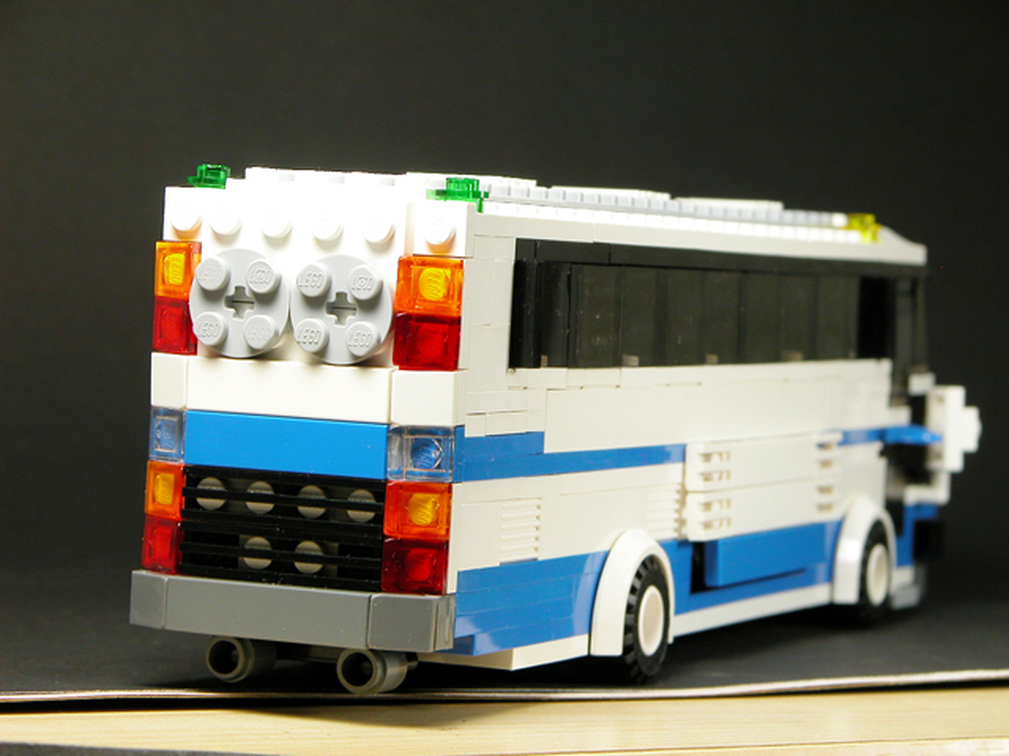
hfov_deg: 13.3
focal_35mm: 148
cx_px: 504
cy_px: 378
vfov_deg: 10.0
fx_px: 4314
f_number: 6.2
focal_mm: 37.7
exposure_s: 1/8
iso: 100
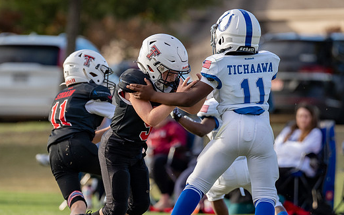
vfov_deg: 2.4
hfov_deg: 3.9
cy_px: 111
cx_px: 136
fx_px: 5092
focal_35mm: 543
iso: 200
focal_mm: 200
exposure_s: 1/1250
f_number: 2.8
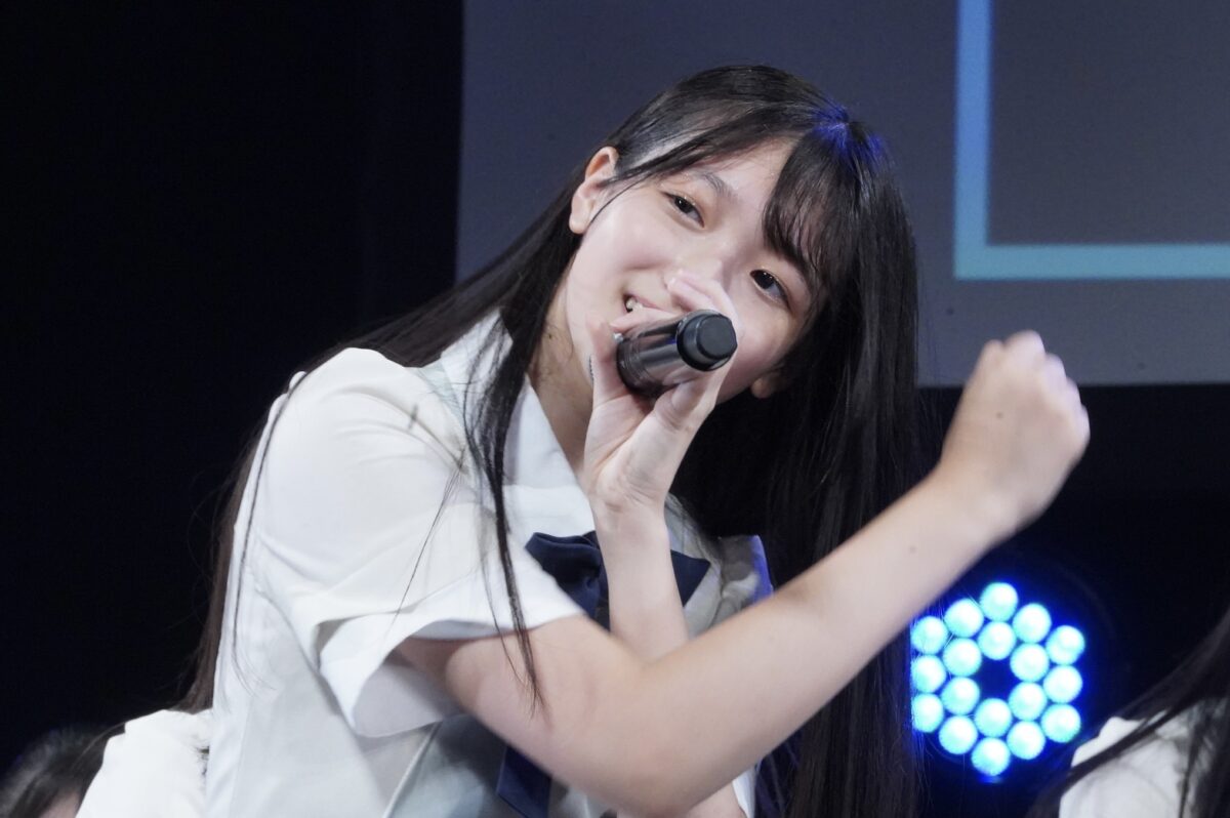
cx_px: 615
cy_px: 409
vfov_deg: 4.6
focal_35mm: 300
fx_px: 10241
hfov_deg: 6.9
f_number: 22
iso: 10000
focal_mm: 300
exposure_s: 1/200
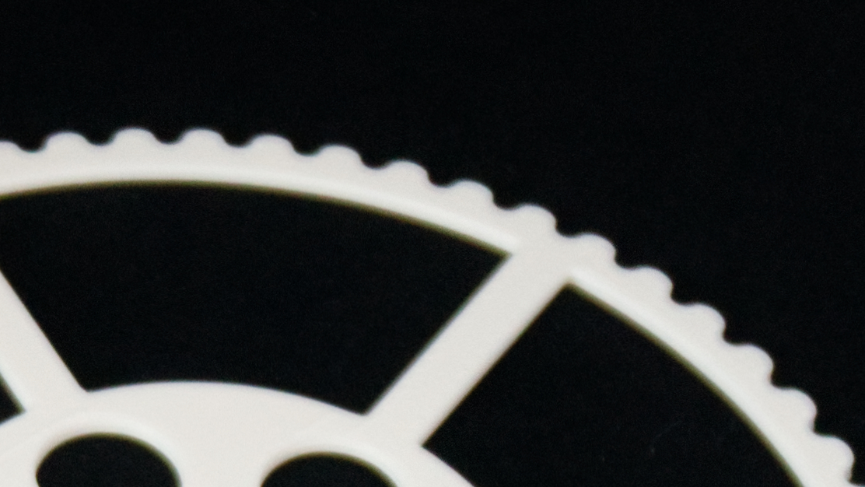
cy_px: 1162
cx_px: -265
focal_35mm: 213
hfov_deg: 9.9
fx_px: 4883
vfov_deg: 5.5
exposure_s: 1/160
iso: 2000
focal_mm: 25
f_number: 4.5
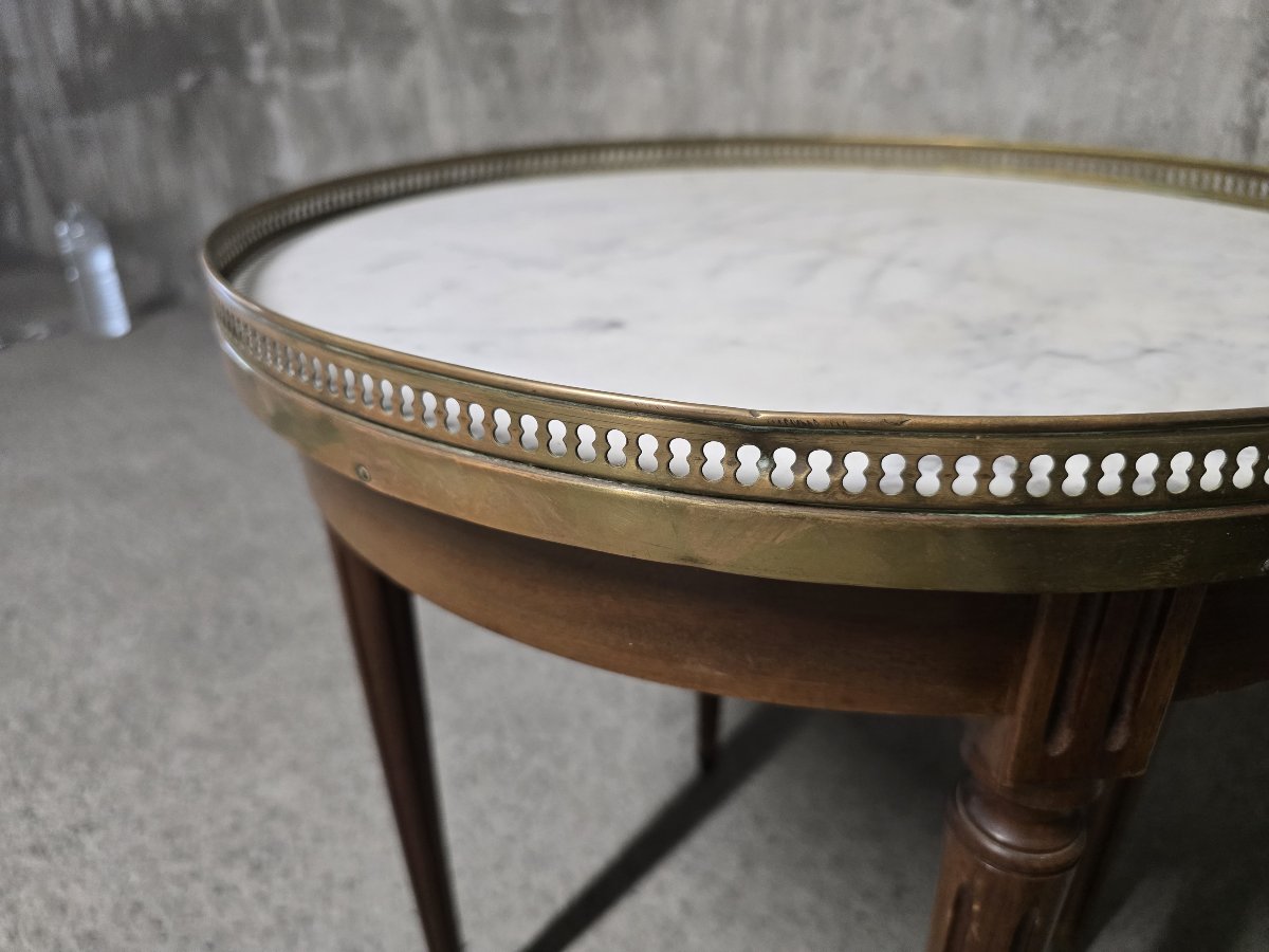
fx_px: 843
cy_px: 476
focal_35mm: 23
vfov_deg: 58.9
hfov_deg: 73.9
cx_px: 634
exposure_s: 1/100
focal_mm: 6.3
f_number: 1.7
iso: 640
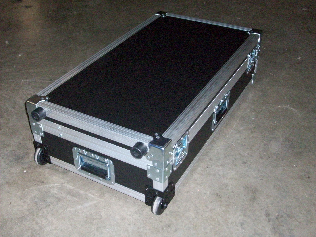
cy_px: 118
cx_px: 158
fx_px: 383
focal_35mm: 42
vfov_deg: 34.3
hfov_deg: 44.8
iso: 320
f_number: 3.2
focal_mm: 7.1
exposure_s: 1/65.1
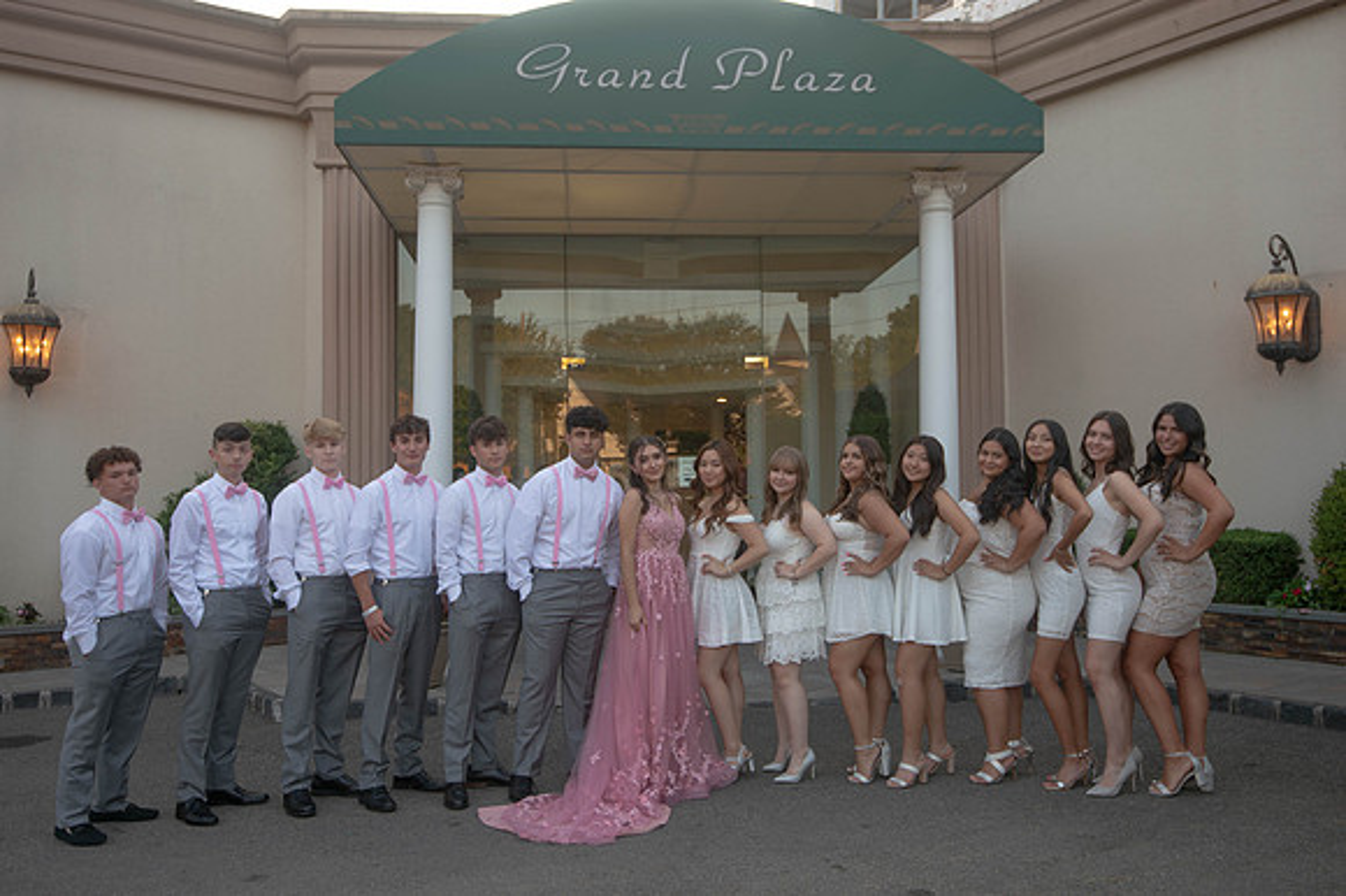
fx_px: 1196
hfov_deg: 58.7
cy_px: 448
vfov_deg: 41.1
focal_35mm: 32
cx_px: 673
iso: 100
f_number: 5
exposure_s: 1/60
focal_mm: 32
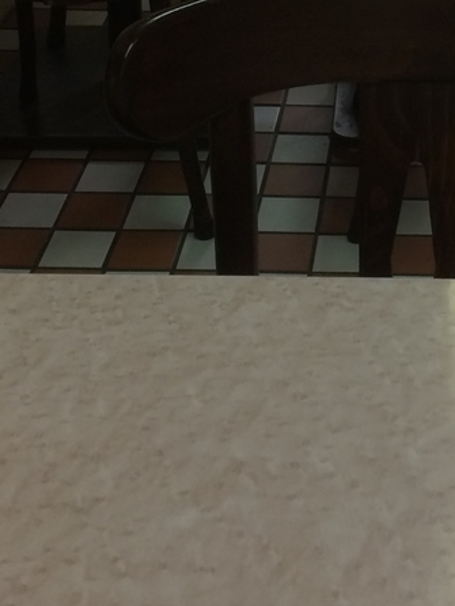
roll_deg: +0.9
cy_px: -120
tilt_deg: -19.7
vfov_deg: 23.0
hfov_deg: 18.5
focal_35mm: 78
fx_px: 1366
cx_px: 439
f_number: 2.2
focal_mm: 4.15
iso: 50
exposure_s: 1/30
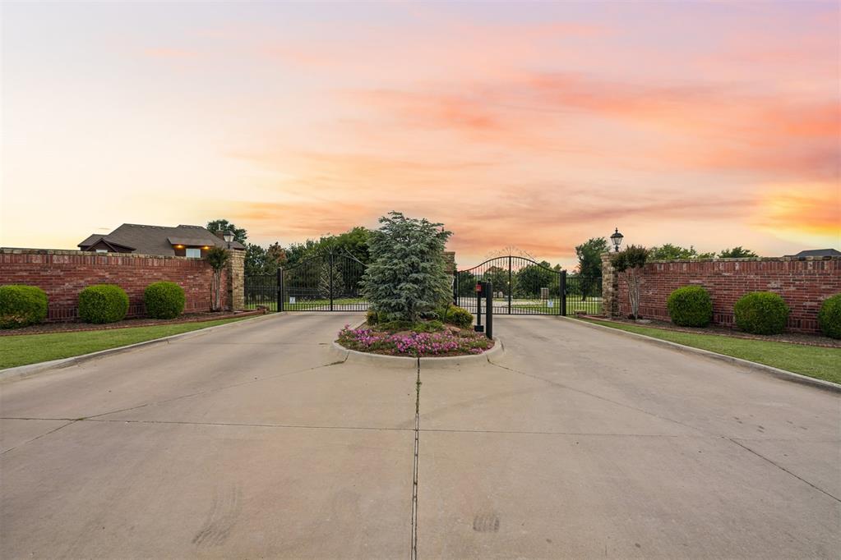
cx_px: 420
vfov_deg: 73.7
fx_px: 374
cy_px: 280
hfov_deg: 96.7
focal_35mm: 16
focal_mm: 16
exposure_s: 1
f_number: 8
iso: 200
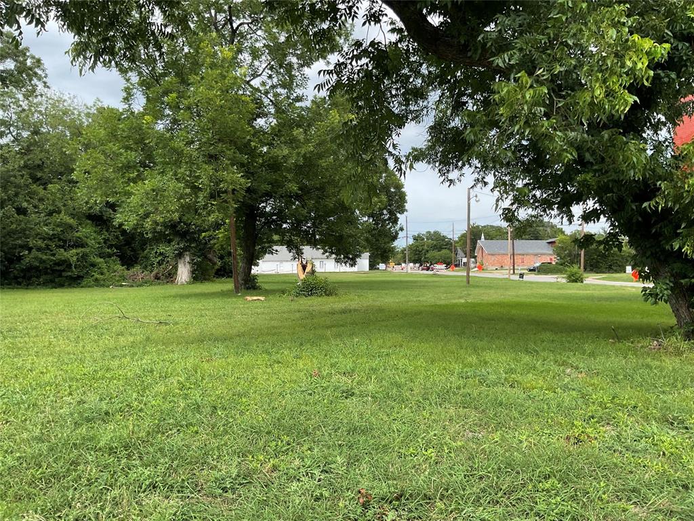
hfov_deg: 61.7
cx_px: 347
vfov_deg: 48.2
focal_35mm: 29
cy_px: 260
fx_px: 581
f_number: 1.8
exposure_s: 1/613
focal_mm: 3
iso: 16
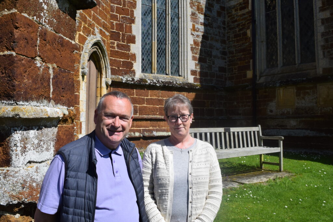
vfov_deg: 41.7
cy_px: 111
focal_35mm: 32
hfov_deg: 59.5
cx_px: 166
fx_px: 291
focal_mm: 21
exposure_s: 1/400
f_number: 10
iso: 200
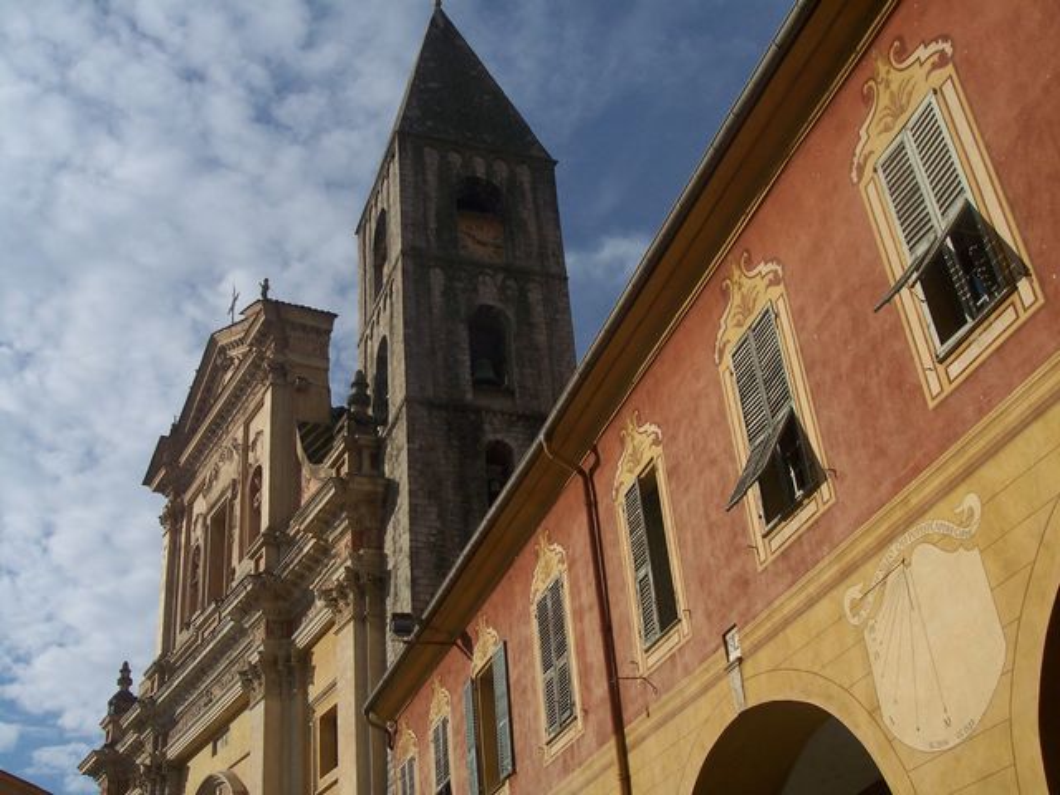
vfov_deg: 37.7
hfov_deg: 49.0
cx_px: 530
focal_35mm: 38
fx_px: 1164
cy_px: 398
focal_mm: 8
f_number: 4.8
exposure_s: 1/1000
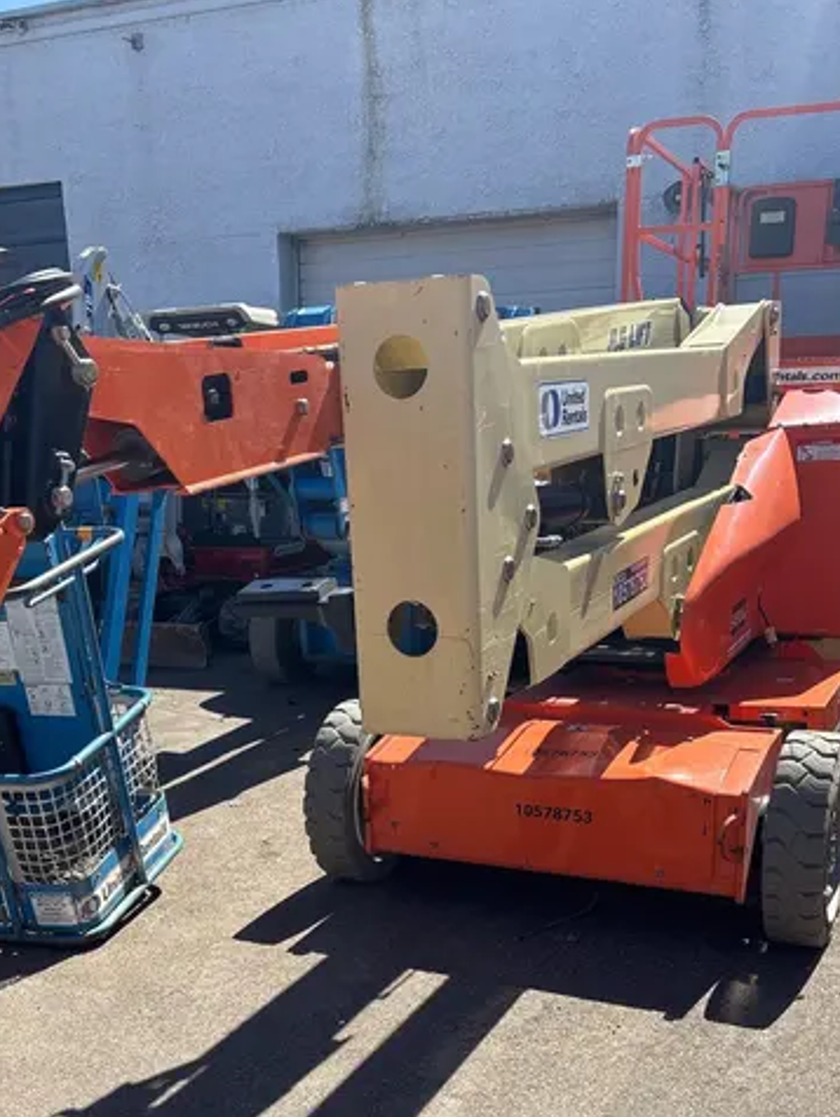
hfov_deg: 36.0
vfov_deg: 45.3
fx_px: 1292
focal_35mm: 40
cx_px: 371
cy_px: 822
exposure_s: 1/1949
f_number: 1.6
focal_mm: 5.96
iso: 50
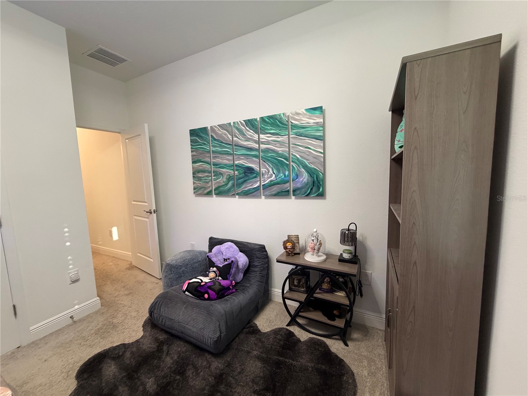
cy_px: 198
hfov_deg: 102.1
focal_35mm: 14
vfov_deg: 85.7
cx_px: 264
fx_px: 214
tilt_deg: -5.8
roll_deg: +2.1
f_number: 2.2
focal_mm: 2.22
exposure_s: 1/84
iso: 320
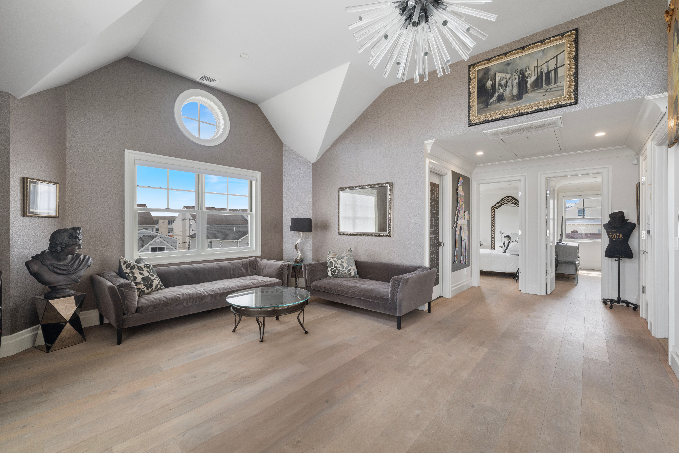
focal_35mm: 16
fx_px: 292
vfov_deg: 75.5
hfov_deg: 98.5
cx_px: 340
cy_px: 226
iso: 320
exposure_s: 1/2.5
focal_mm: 15.5
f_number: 11
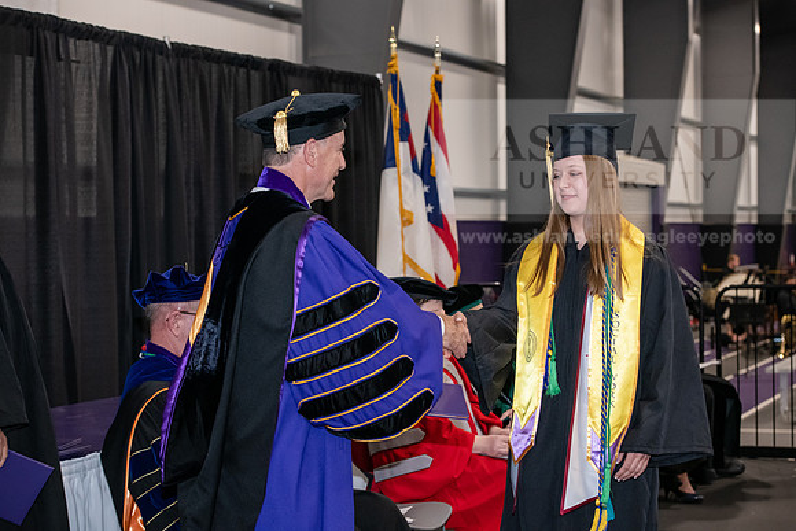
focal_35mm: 70
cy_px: 266
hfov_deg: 28.8
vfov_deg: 19.5
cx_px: 398
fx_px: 1548
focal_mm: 70
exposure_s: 1/200
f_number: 5
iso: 2500
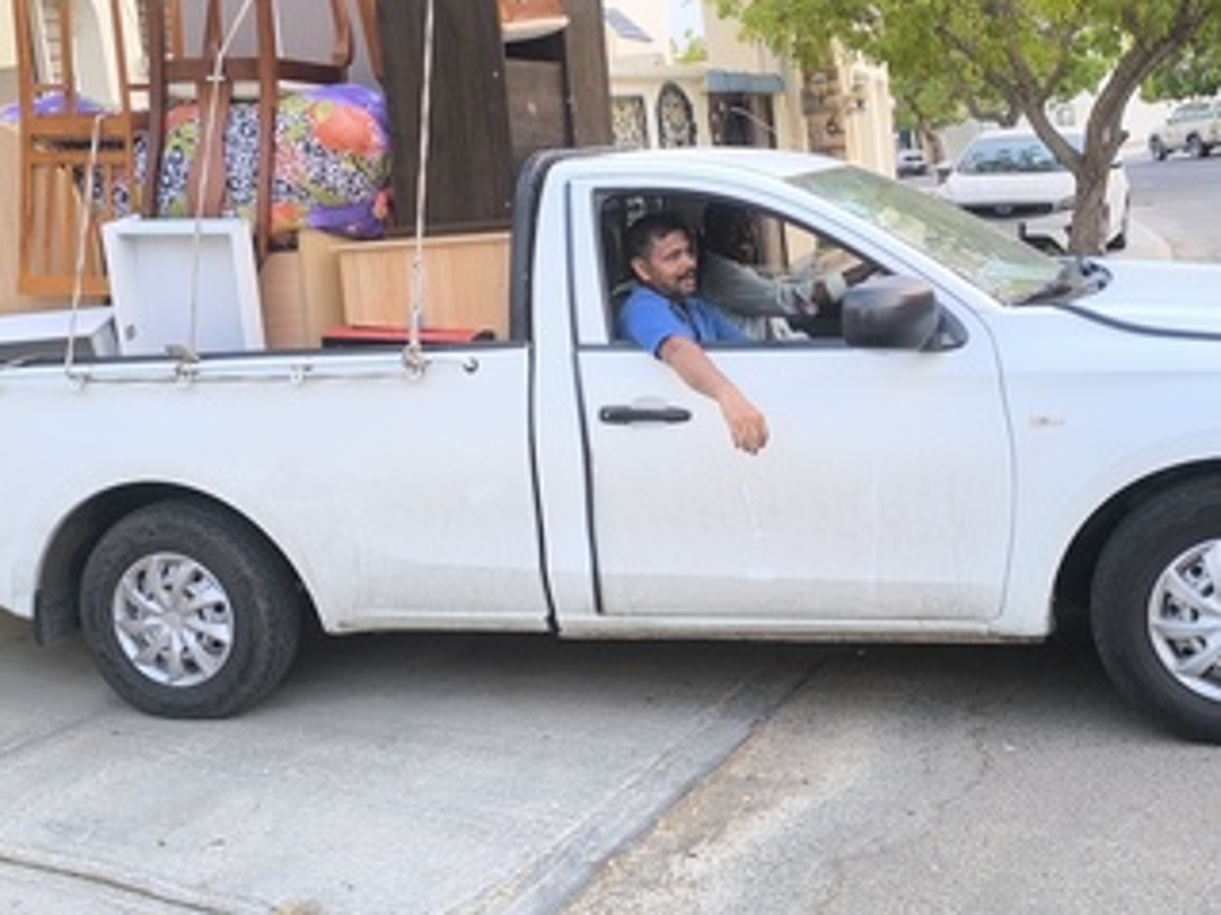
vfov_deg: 33.5
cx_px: 660
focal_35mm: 43
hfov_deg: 43.8
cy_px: 358
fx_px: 1516
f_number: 1.65
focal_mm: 6.14
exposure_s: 1/120
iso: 320
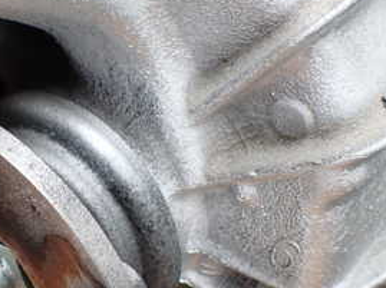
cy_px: 186
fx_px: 746
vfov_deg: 21.8
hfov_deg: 28.5
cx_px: 86
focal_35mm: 67
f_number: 2.3
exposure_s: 1/125
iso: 160
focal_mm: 5.4
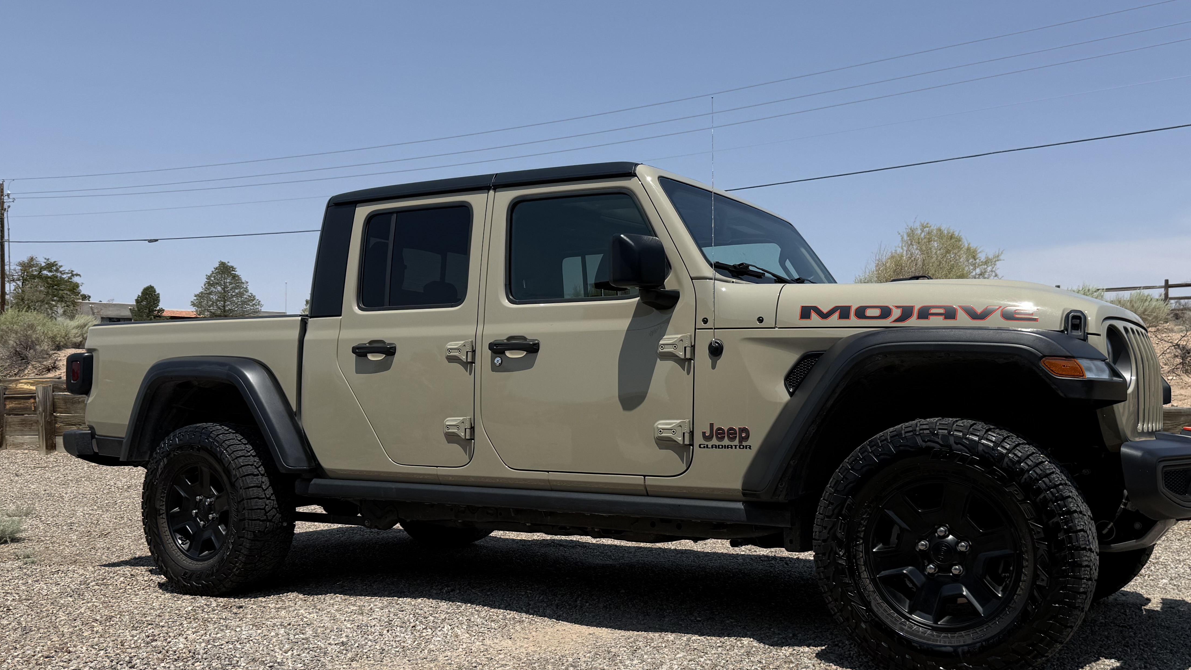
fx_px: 1074
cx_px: 628
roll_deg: +1.5
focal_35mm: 34
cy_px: 405
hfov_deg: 58.0
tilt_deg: +0.1
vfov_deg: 34.5
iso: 80
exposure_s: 1/7353
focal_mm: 6.76
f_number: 1.78
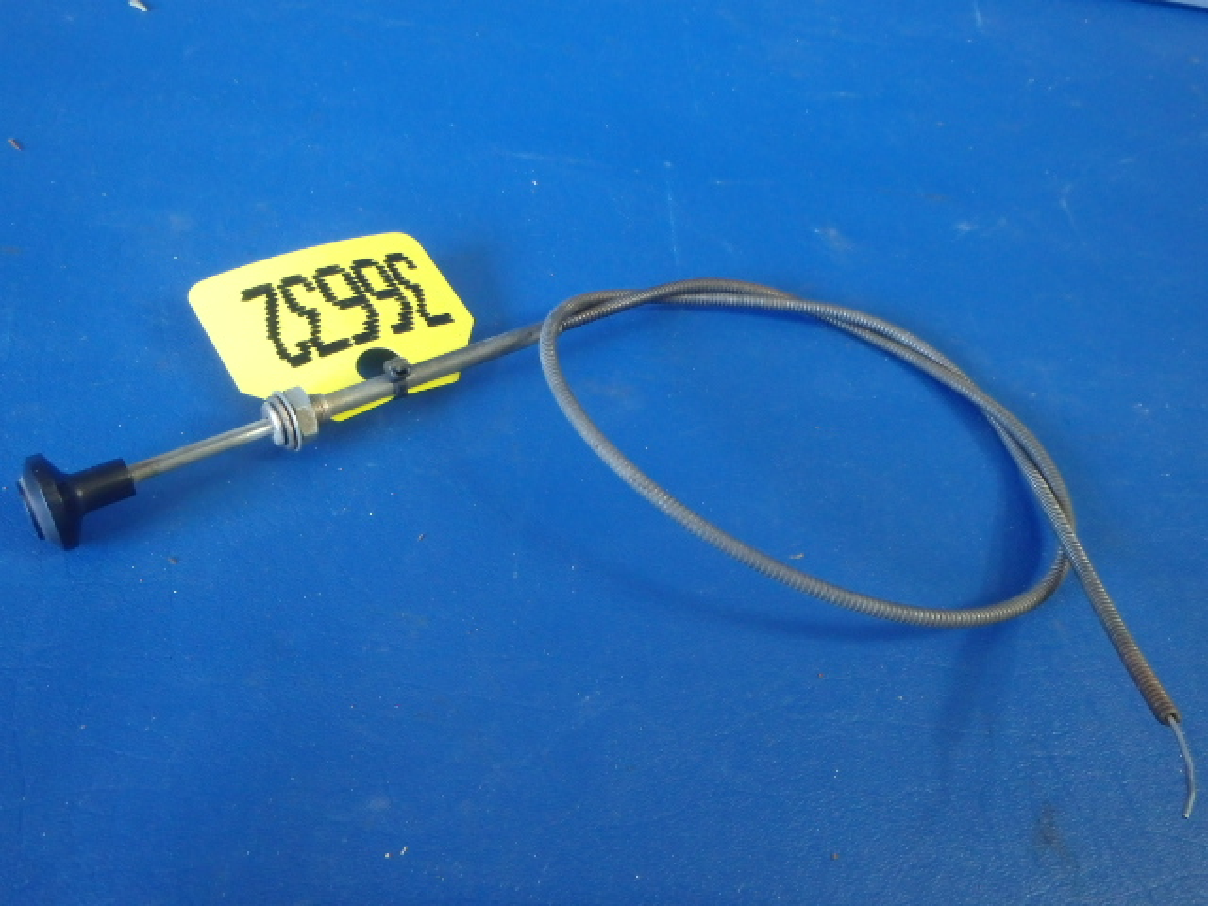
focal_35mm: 28
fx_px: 977
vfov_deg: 49.7
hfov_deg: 63.4
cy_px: 453
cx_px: 604
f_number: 3.9
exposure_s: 1/30
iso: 640
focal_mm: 5
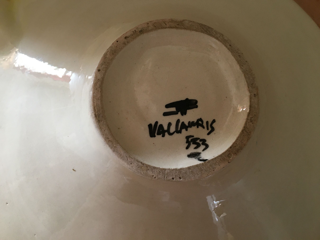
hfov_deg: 61.7
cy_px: 120
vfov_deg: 48.2
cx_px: 160
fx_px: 268
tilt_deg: -76.0
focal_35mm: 29
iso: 125
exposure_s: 1/33
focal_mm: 4.15
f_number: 2.2
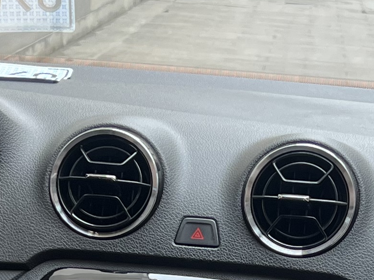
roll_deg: -3.9
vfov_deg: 10.6
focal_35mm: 135
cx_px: 222
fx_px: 1458
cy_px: 397
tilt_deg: -20.3
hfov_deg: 14.6
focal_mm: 5.7
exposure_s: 1/121
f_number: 1.5
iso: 50
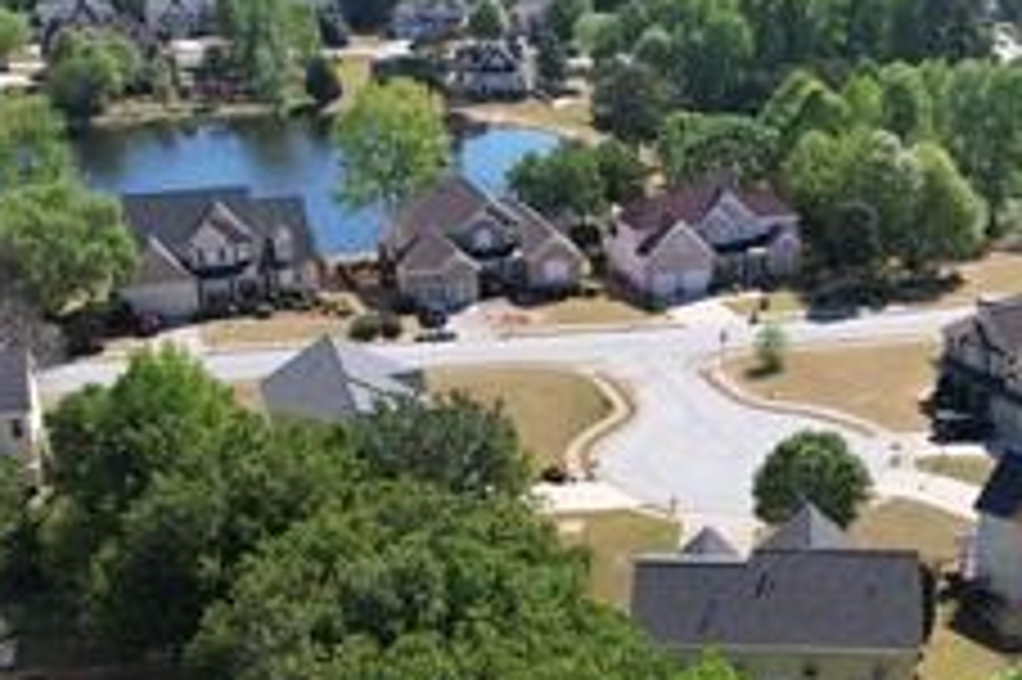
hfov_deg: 36.8
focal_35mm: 53
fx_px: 1503
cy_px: 554
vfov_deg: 25.0
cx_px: 745
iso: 100
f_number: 2.8
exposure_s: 1/1250
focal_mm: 8.38
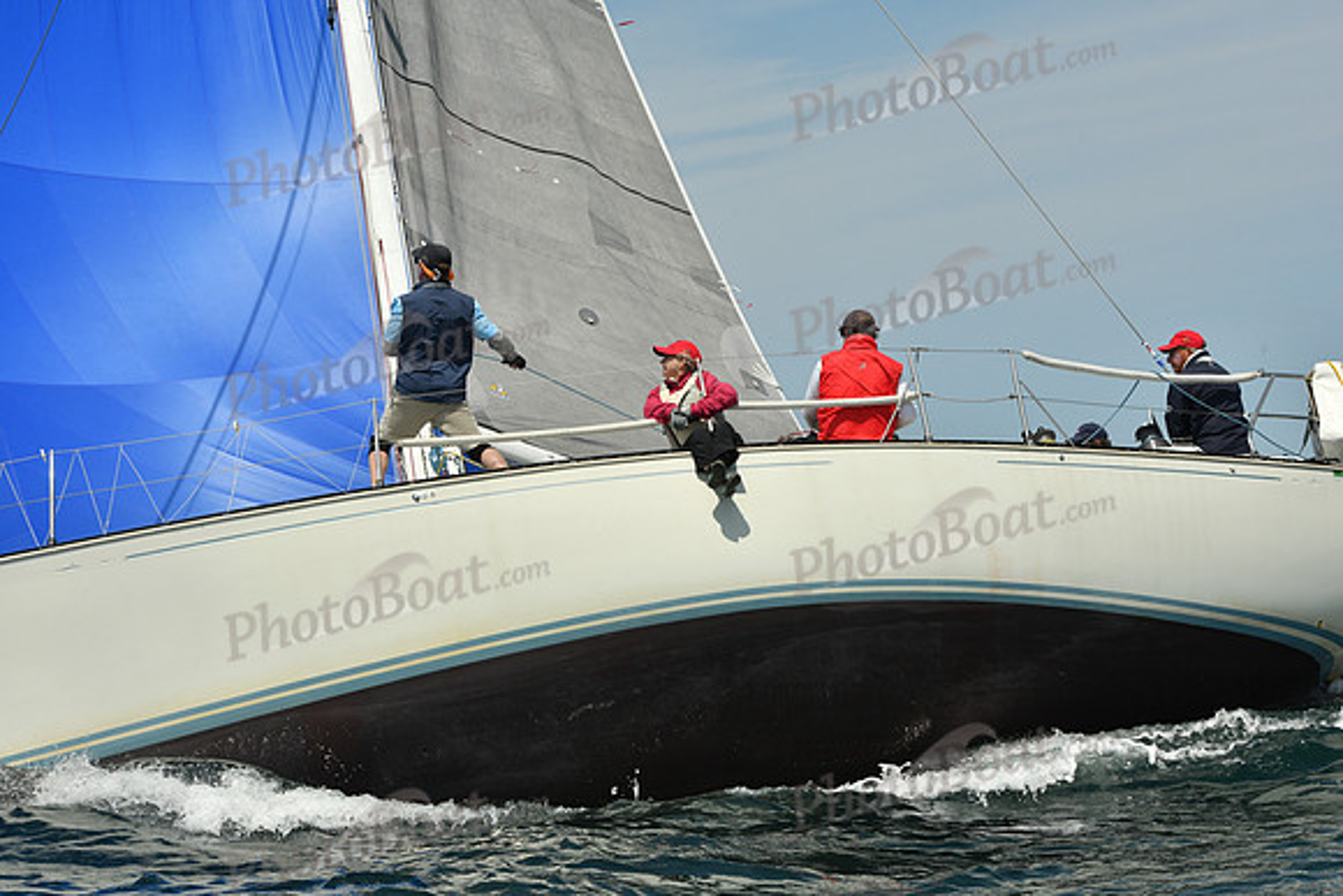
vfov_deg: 17.1
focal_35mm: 80
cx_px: 672
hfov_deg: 25.4
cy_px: 448
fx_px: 2985
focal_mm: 80
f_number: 11
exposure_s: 1/1000
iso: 320
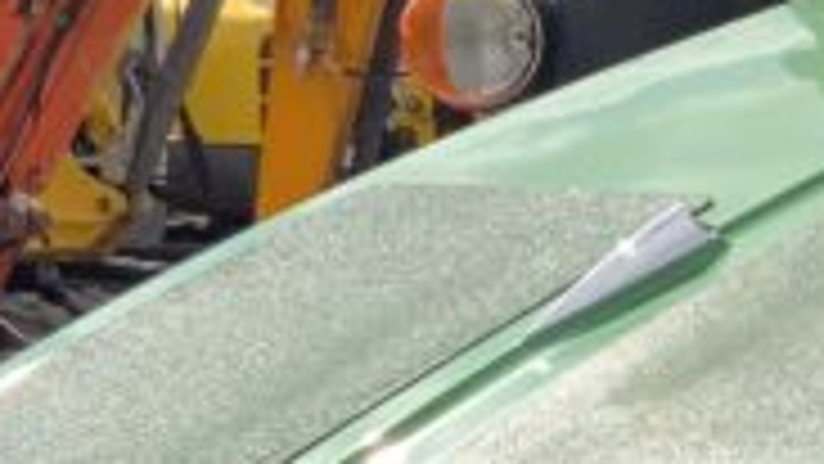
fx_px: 3868
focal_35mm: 177
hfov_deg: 11.6
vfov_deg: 6.7
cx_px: 1247
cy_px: 806
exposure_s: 1/1076
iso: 16
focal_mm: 3
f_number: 1.8
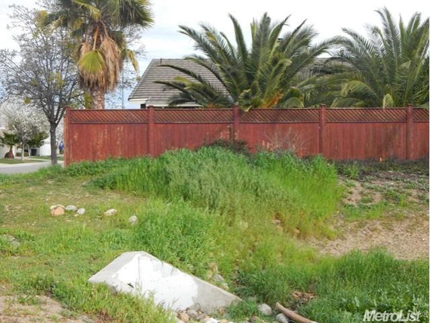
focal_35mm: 54
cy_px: 162
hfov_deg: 35.5
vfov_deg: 27.0
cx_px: 215
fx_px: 671
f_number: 7.6
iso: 800
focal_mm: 9.7
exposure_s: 1/800
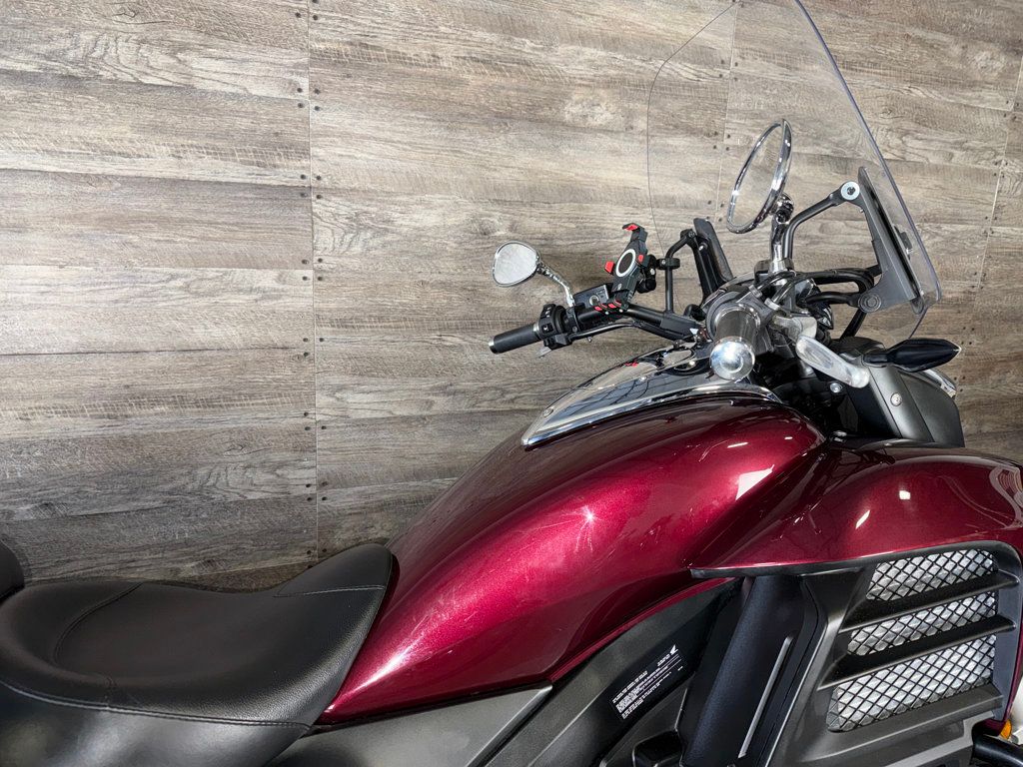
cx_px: 512
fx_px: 709
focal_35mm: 24
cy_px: 384
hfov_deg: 71.6
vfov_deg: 56.8
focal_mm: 6.76
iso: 64
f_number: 1.78
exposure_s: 1/30
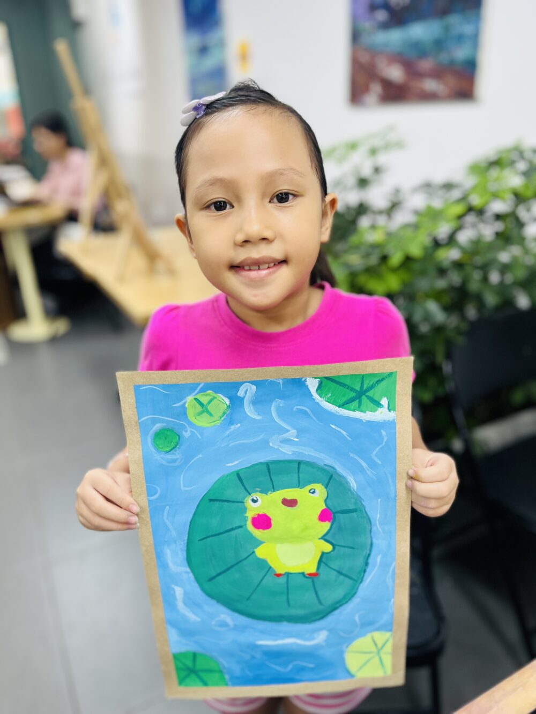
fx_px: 537
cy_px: 357
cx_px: 268
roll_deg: +2.6
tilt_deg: -24.1
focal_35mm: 26
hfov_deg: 53.1
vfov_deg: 67.3
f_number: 1.6
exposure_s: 1/100
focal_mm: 5.1
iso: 50
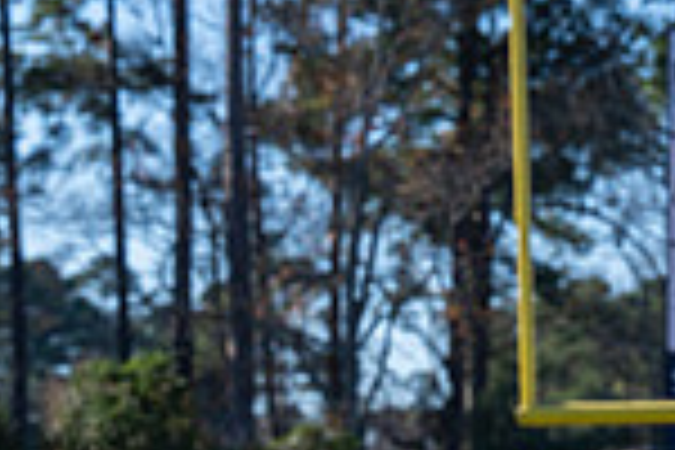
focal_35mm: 270
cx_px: 954
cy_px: 749
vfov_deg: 5.0
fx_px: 5062
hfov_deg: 7.5
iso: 250
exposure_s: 1/2000
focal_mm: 70
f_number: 5
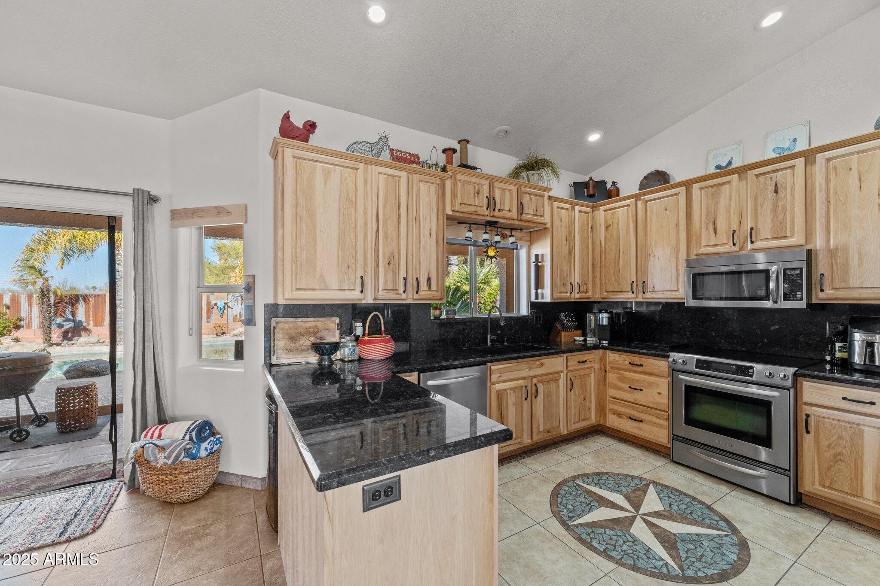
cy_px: 293
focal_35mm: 14
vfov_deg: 81.2
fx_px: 342
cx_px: 440
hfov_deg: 104.3
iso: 500
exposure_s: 1/15
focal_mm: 14
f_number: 8
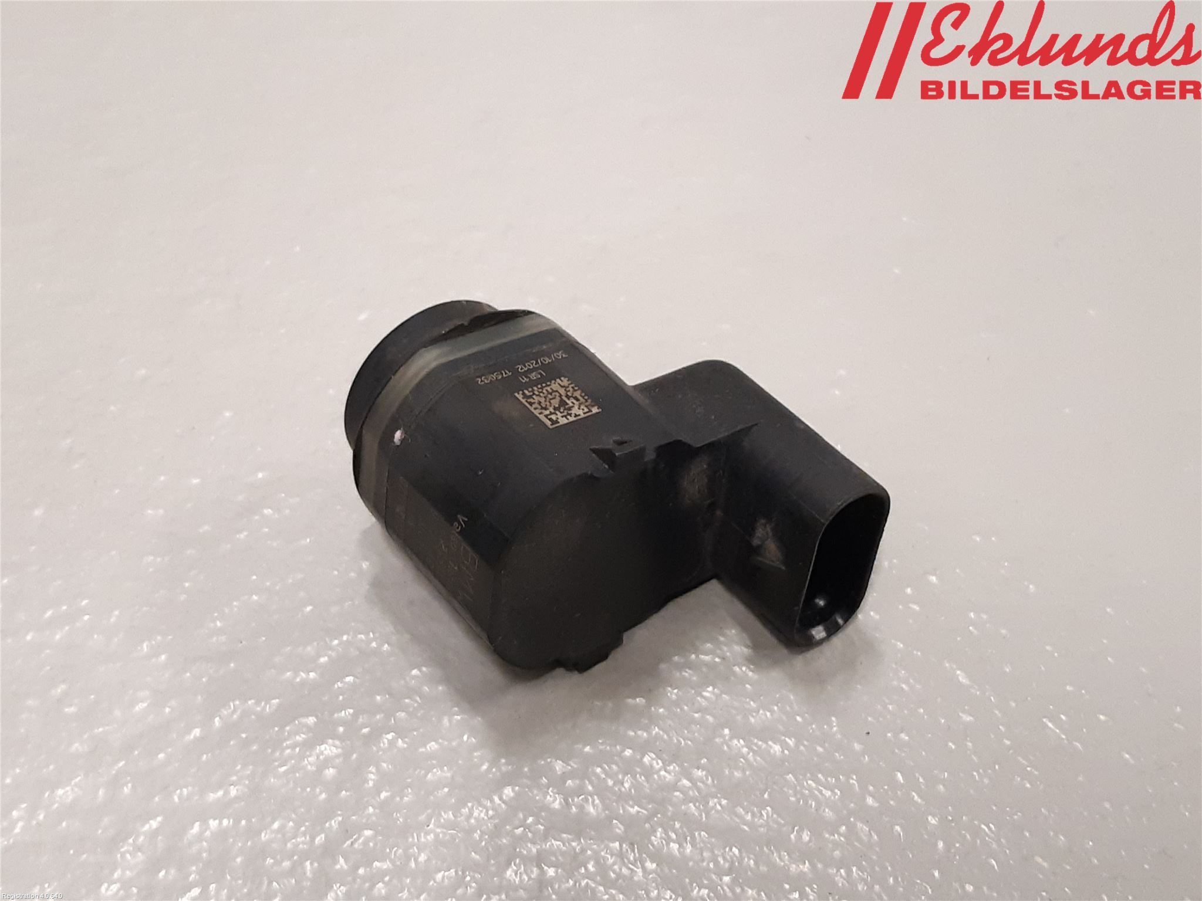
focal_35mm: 26
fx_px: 903
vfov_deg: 53.1
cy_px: 450
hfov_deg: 67.3
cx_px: 601
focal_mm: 3.93
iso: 250
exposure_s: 1/50
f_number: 1.7
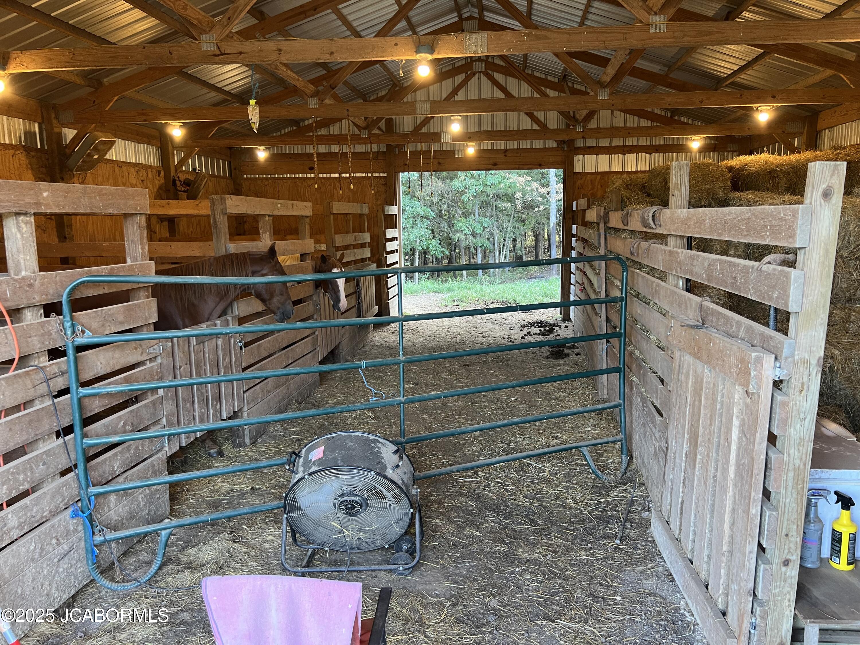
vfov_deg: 53.1
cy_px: 322
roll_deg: +1.6
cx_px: 430
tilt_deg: -9.0
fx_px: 646
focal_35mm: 26
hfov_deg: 67.3
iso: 125
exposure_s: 1/60
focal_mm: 5.7
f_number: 1.5
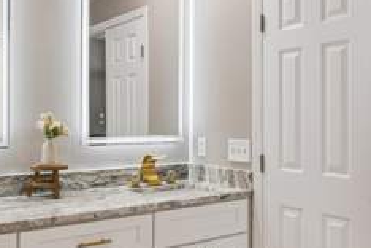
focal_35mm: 41
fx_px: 425
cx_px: 170
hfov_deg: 47.1
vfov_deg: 32.5
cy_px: 119
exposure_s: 1/40
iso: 400
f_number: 8
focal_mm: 13.4
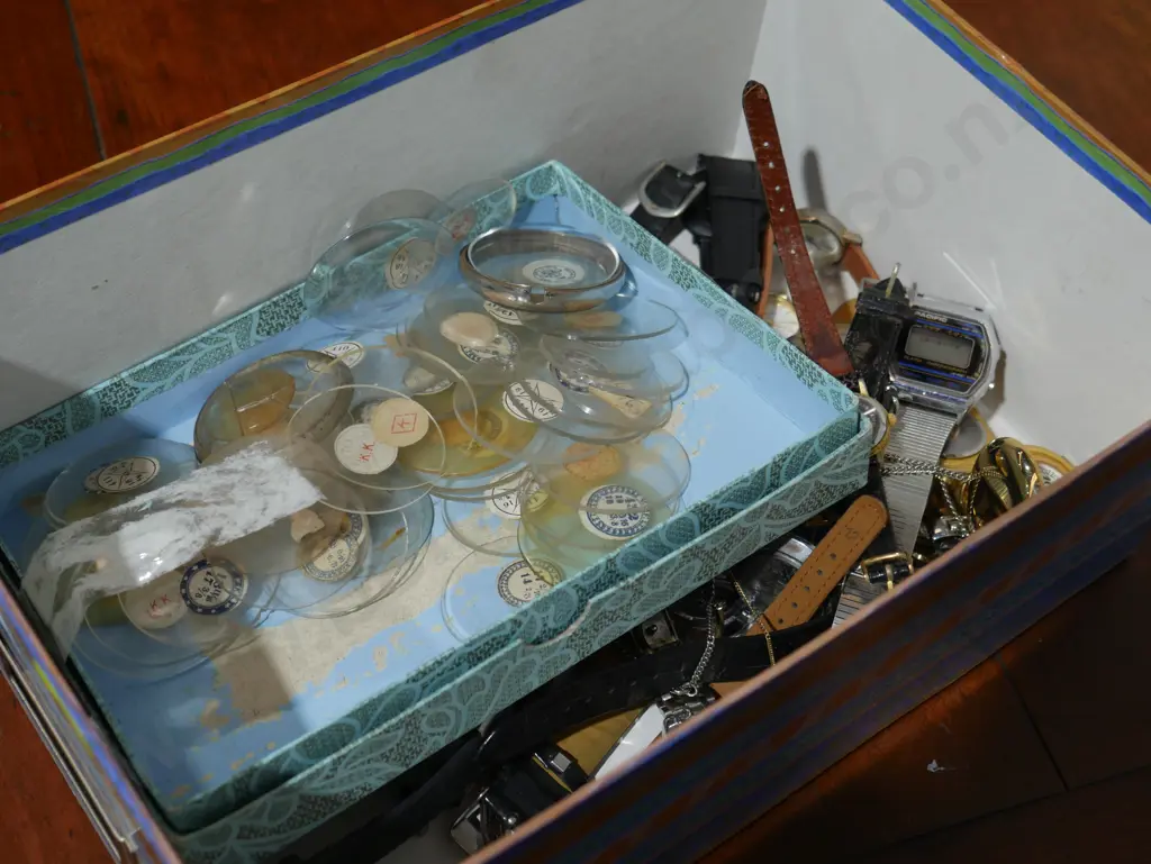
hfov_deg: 38.2
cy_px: 432
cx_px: 576
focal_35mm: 50
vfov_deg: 29.1
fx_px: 1663
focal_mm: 25
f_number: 5.3
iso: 400
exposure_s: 1/60
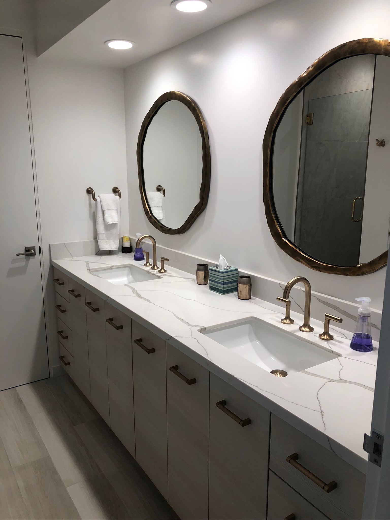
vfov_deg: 63.4
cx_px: 195
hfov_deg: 49.7
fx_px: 421
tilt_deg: -16.6
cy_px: 260
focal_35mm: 28
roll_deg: -0.3
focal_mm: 4
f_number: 1.8
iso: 50
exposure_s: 1/120
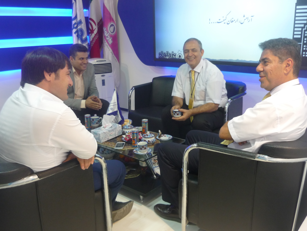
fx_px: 293
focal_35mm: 33
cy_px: 116
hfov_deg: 55.4
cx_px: 154
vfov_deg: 42.9
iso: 200
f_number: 2.8
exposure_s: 1/30
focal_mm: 5.5
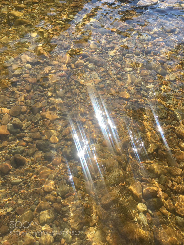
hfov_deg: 48.2
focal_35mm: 29
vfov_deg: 61.7
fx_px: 206
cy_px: 122
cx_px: 92
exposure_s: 1/864
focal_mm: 4.15
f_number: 2.2
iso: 25
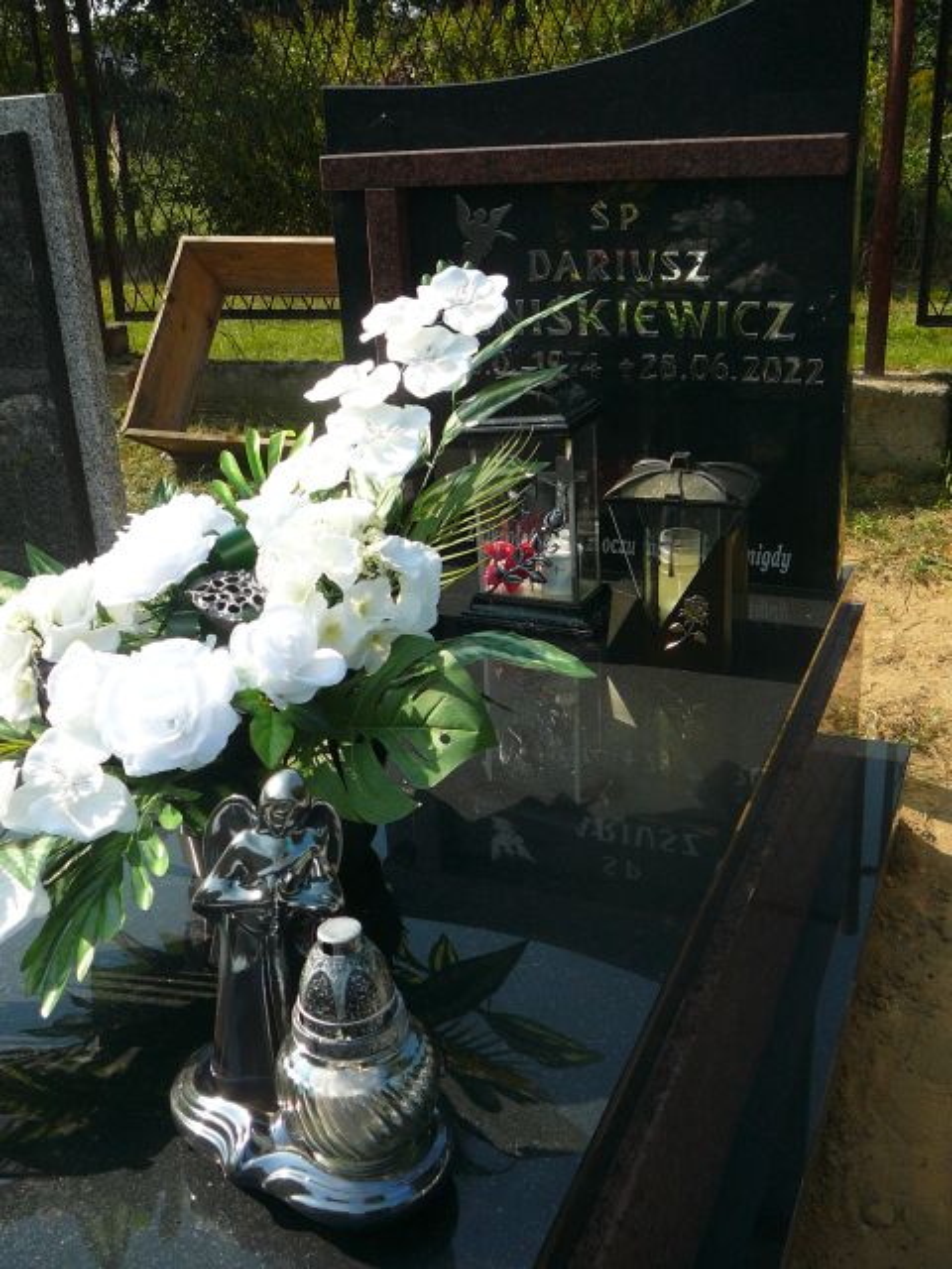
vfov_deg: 52.6
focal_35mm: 35
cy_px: 634
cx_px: 476
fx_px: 1283
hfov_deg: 40.7
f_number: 2.8
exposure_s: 1/800
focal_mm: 5.2
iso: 80
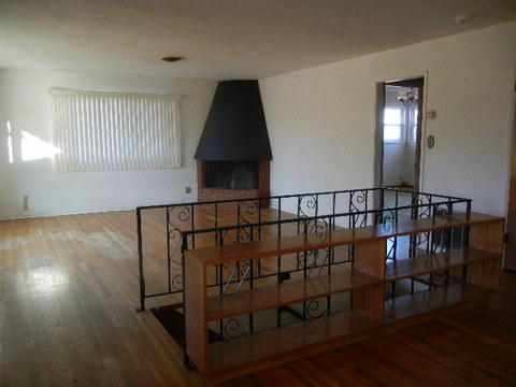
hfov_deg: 60.0
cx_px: 258
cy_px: 194
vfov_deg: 46.8
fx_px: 447
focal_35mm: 30
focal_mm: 5.4
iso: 238
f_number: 3.5
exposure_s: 1/30
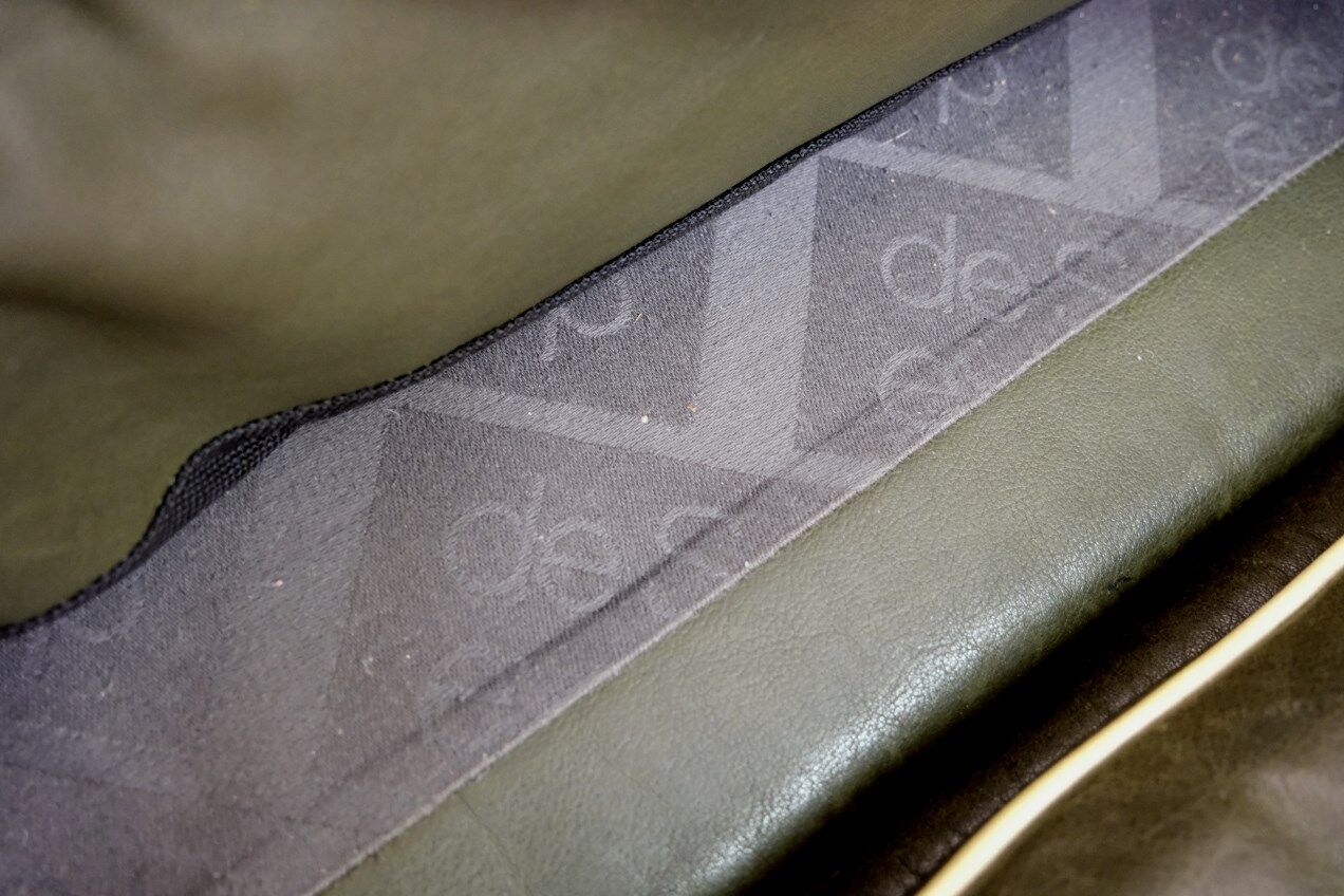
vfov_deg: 41.1
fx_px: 1195
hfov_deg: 58.7
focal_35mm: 32
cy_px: 448
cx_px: 672
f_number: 4
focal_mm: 21.2
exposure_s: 1/17
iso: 6400
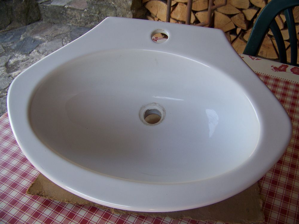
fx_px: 311
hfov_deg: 51.4
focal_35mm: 36
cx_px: 150
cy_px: 112
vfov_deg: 39.7
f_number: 2.8
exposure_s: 1/60
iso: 64
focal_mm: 5.85
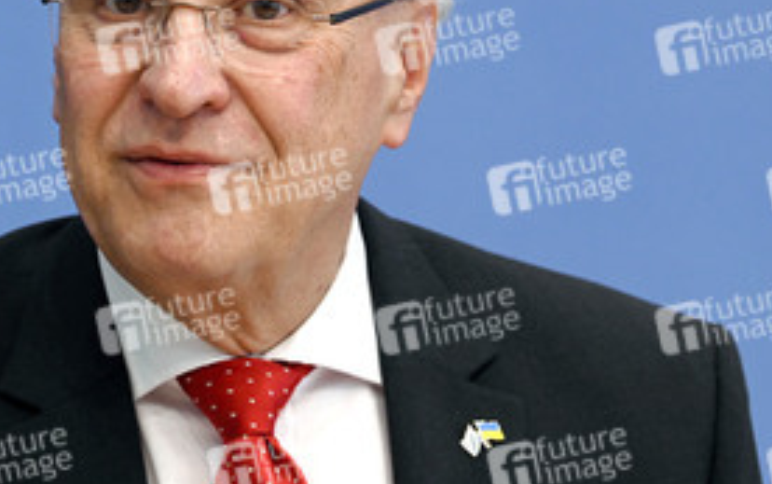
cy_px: 112
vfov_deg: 4.9
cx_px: 206
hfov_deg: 7.9
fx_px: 5601
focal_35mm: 266
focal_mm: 160
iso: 3200
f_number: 6.3
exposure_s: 1/500
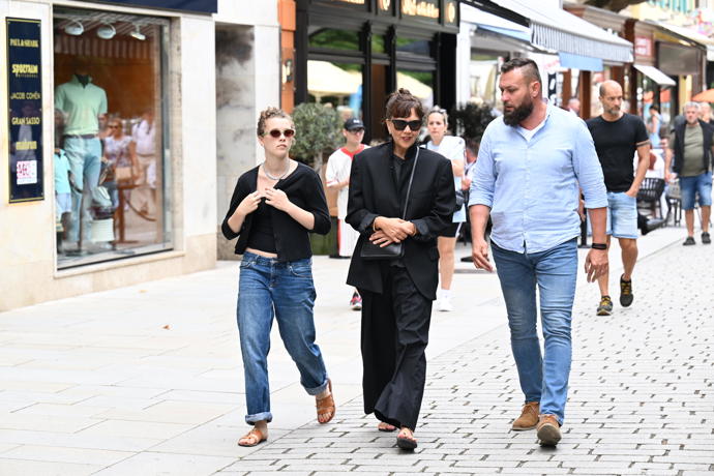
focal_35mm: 105
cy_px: 238
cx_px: 357
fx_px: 2082
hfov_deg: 19.5
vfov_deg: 13.0
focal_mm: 105
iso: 800
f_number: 5
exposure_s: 1/400
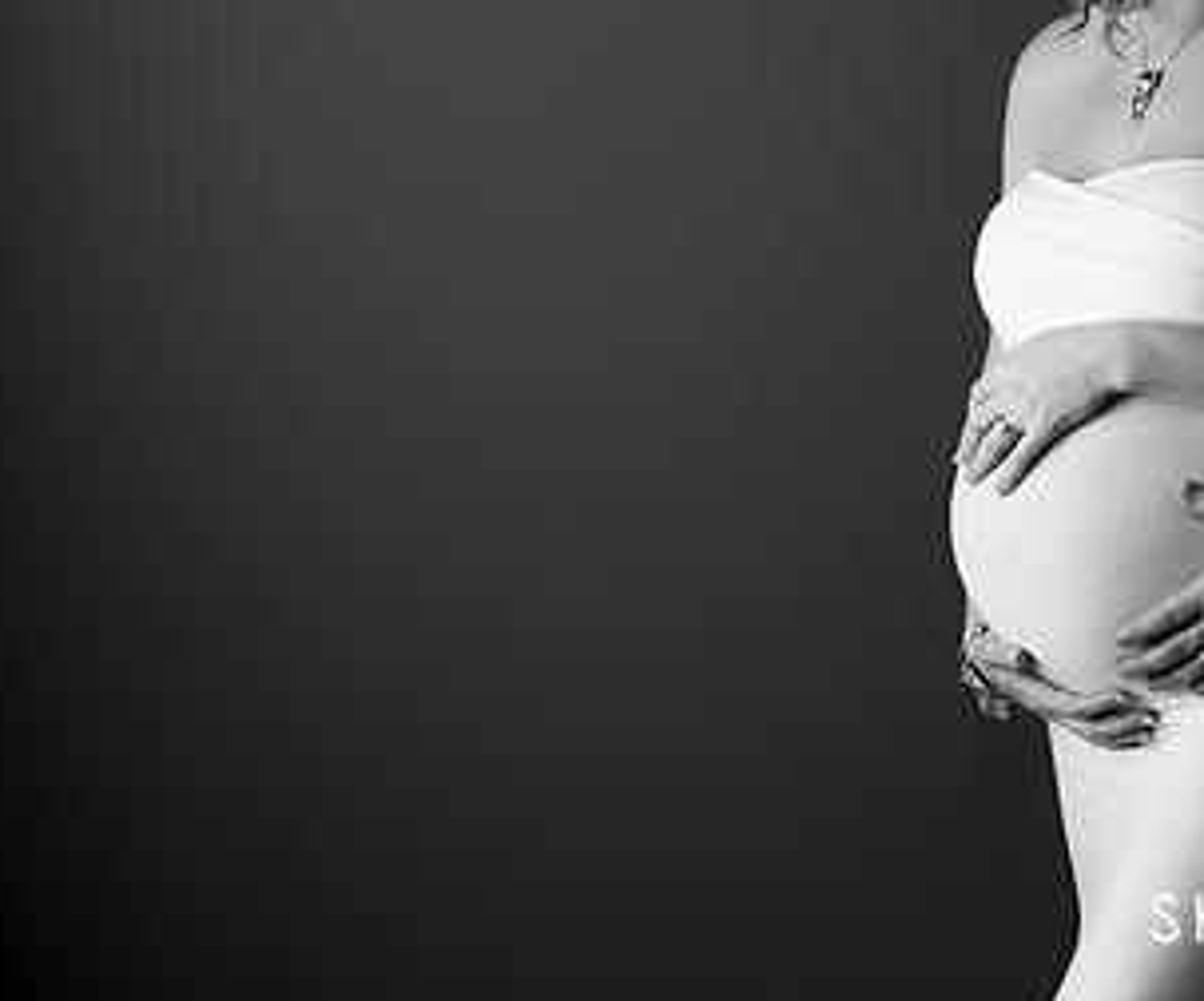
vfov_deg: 14.5
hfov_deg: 17.4
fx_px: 3909
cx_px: 895
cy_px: 109
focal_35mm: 108
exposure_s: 1/250
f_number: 2.8
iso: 400
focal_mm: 50
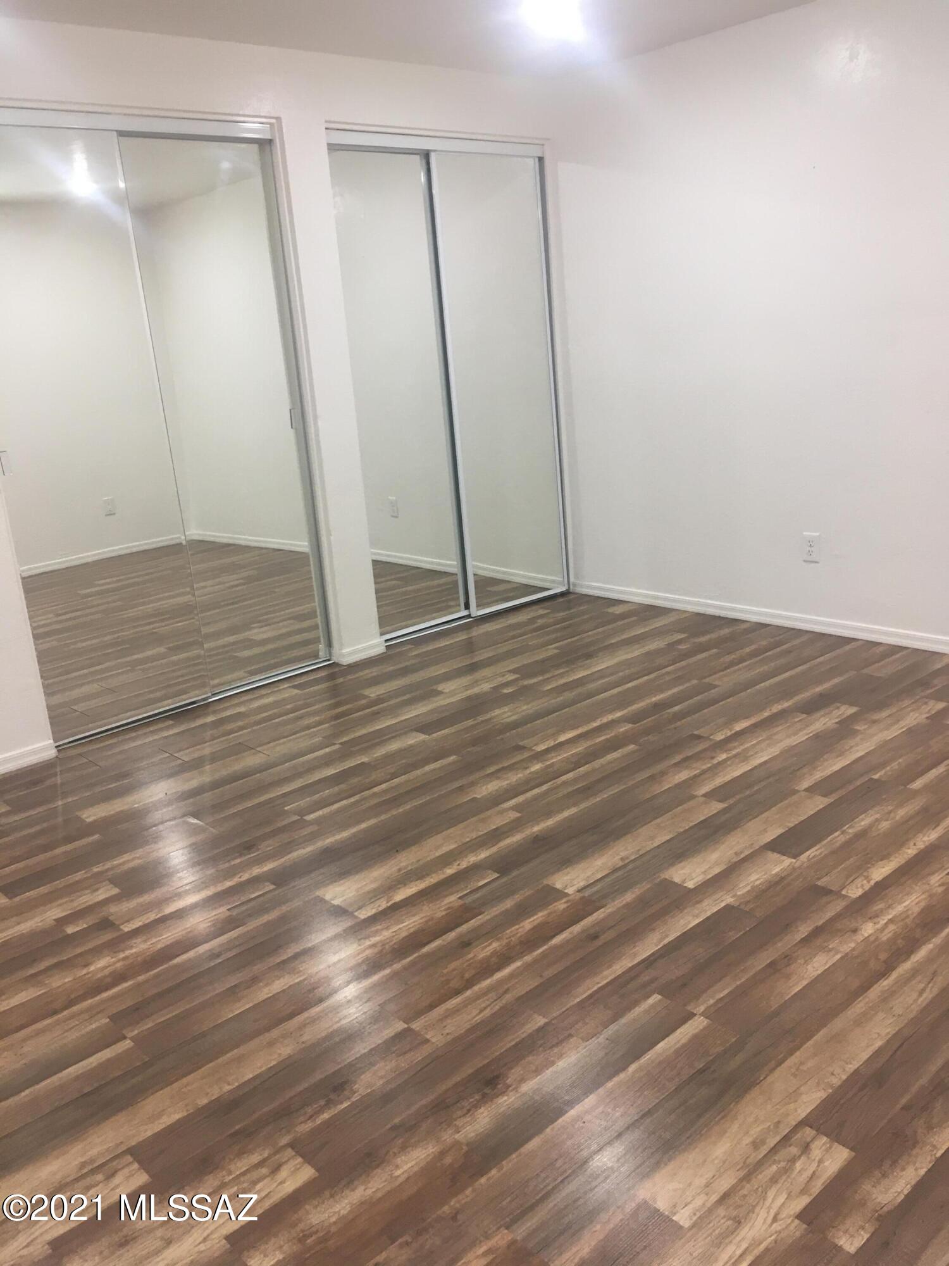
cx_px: 474
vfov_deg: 61.7
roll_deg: +5.0
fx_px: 1060
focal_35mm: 29
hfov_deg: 48.2
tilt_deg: -15.8
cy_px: 633
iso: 50
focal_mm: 4.15
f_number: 2.2
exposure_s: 1/30
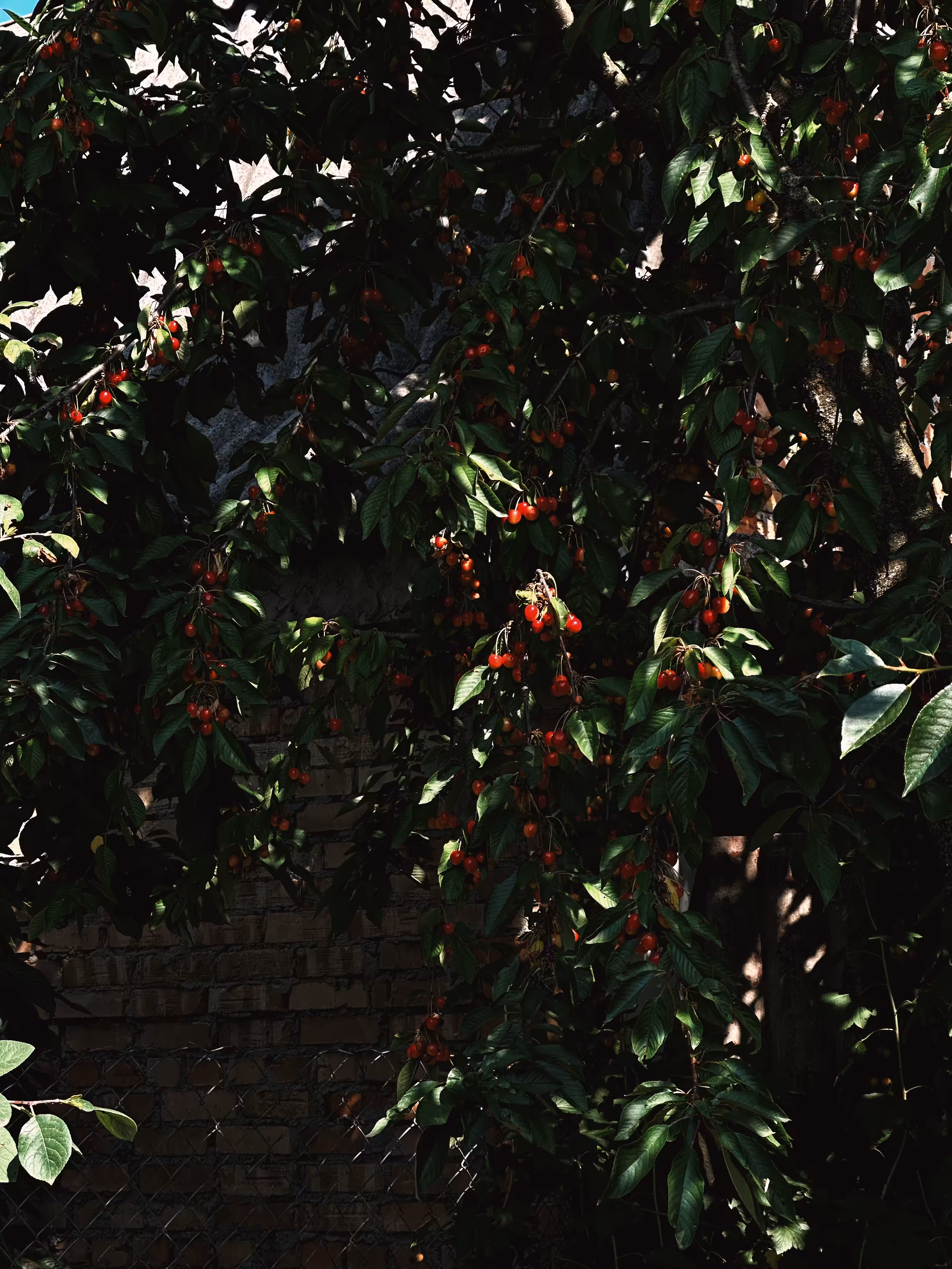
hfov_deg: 19.1
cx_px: 476
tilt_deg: +8.1
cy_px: 634
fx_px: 2824
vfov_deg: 25.3
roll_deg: +1.2
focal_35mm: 77
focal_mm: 9
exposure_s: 1/259
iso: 32
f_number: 2.8
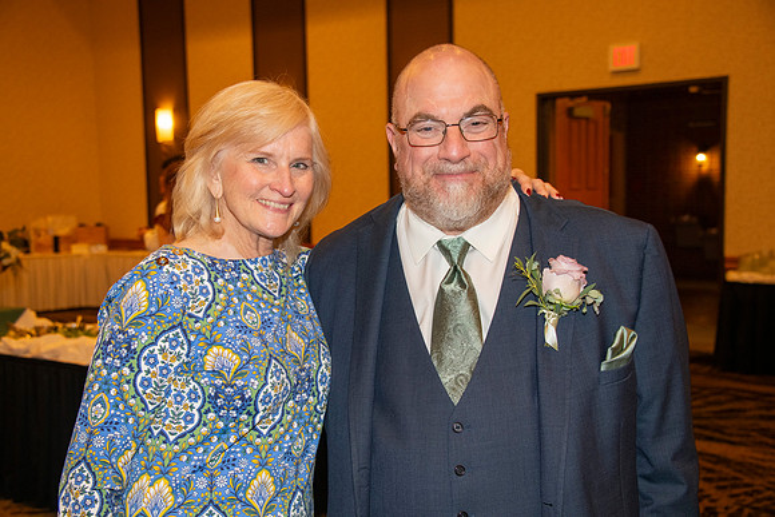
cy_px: 258
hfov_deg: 38.2
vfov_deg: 26.0
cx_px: 388
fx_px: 1120
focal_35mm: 52
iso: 2000
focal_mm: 52
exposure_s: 1/60
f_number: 5.6
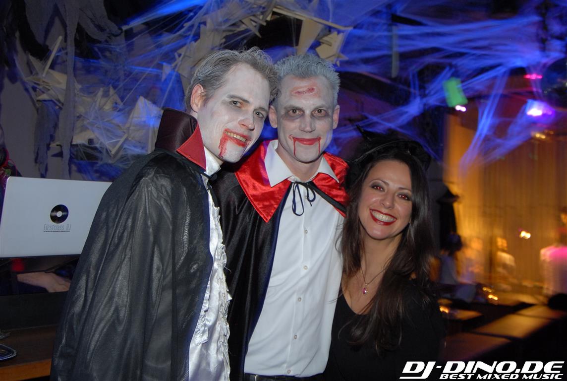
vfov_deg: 37.0
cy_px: 190
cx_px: 284
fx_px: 568
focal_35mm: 36
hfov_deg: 53.0
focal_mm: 24
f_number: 5.6
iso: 400
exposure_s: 1/4
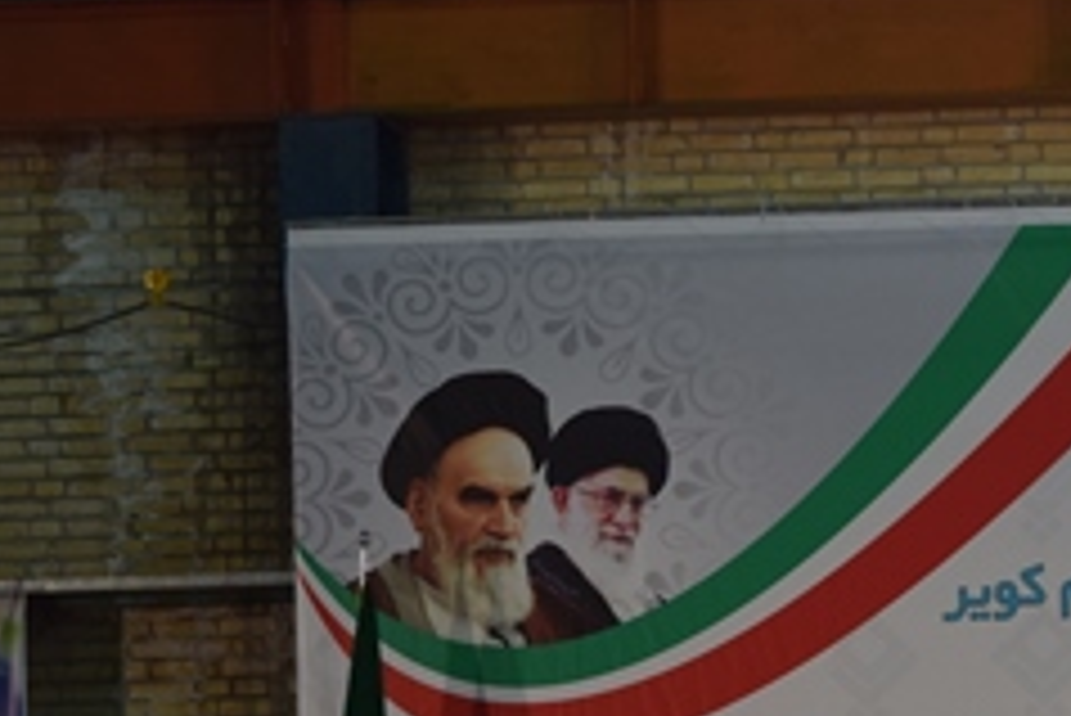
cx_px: 1350
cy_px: 826
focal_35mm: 202
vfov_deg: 6.8
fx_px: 6013
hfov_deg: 10.0
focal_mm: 50
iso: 400
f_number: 5.6
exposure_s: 1/100
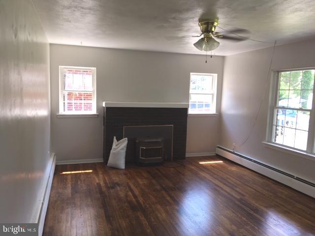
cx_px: 158
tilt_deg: -7.6
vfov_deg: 48.2
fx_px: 264
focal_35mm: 29
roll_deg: +0.0
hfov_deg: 61.7
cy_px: 118
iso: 25
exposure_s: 1/40
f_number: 2.2
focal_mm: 4.15
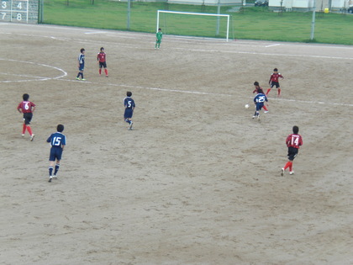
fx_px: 1163
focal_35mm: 114
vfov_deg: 13.0
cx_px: 176
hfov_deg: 17.3
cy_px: 132
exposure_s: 1/160
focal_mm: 18.9
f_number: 5.9
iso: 64
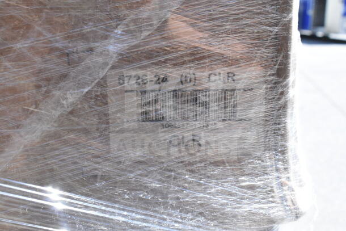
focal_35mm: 46
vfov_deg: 29.0
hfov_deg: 42.3
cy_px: 116
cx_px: 173
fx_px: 447
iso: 1600
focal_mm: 31
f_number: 11
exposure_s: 1/500
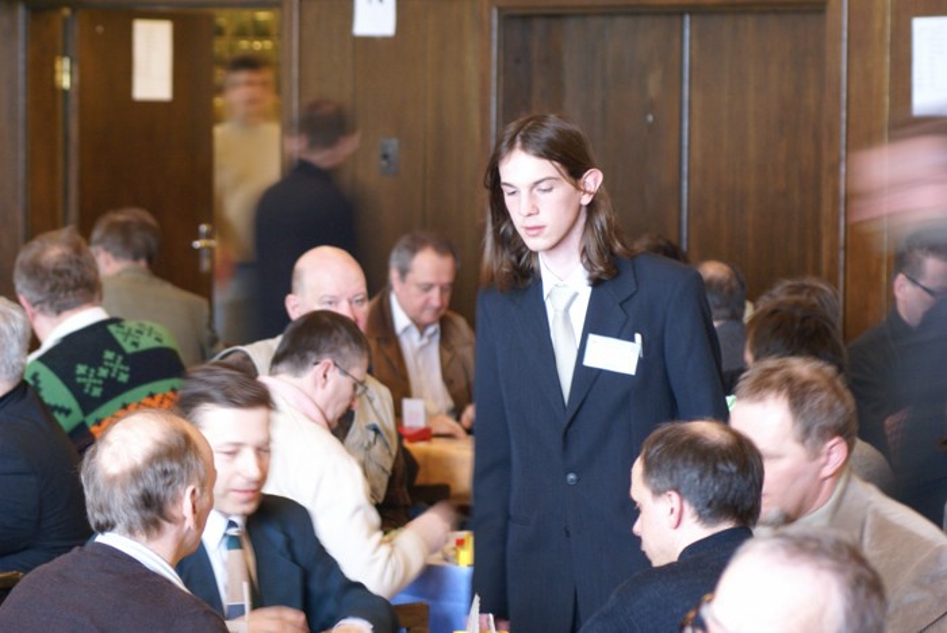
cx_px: 474
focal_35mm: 202
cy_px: 316
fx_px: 5331
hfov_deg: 10.2
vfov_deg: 6.8
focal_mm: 135
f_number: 5.6
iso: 400
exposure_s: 1/6
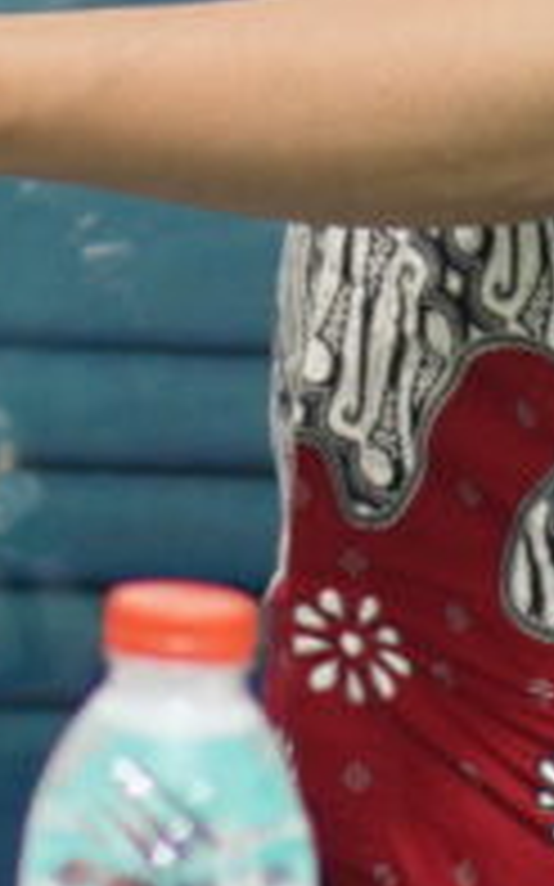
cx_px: -527
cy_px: -796
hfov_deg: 4.0
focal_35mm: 326
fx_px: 7884
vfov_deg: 6.3
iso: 200
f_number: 1.8
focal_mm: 35
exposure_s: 1/100
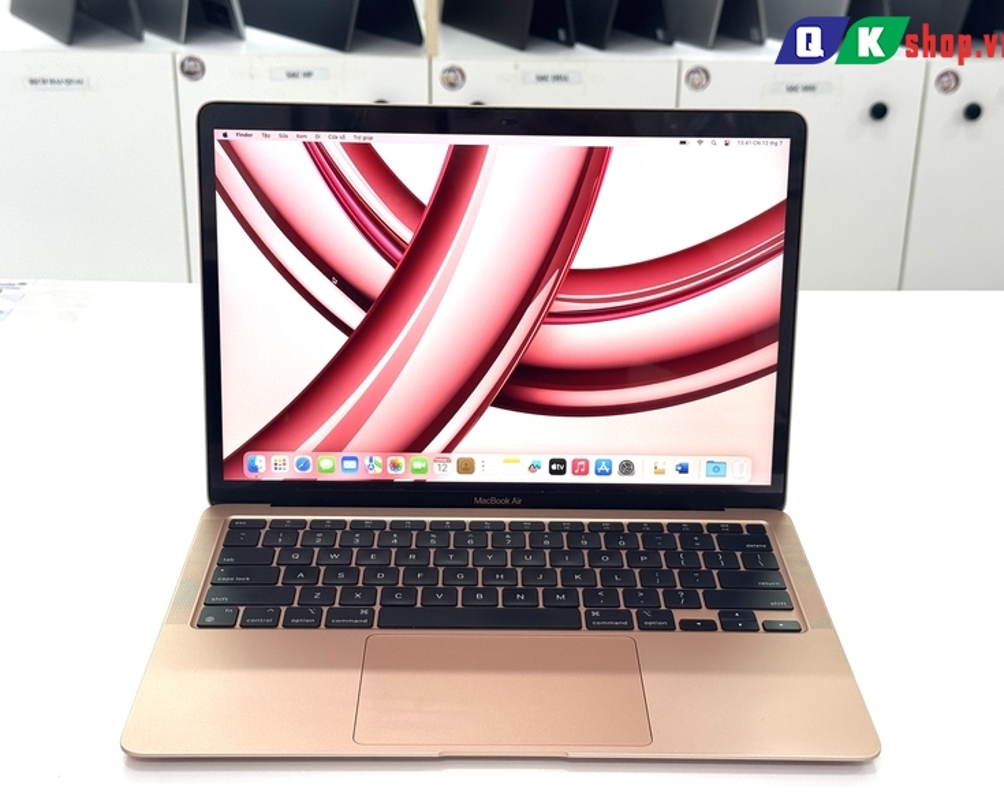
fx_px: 1515
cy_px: 403
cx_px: 514
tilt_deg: -22.7
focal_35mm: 51
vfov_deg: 29.7
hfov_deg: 36.7
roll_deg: -0.1
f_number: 1.78
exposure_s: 1/121
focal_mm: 6.76
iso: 50
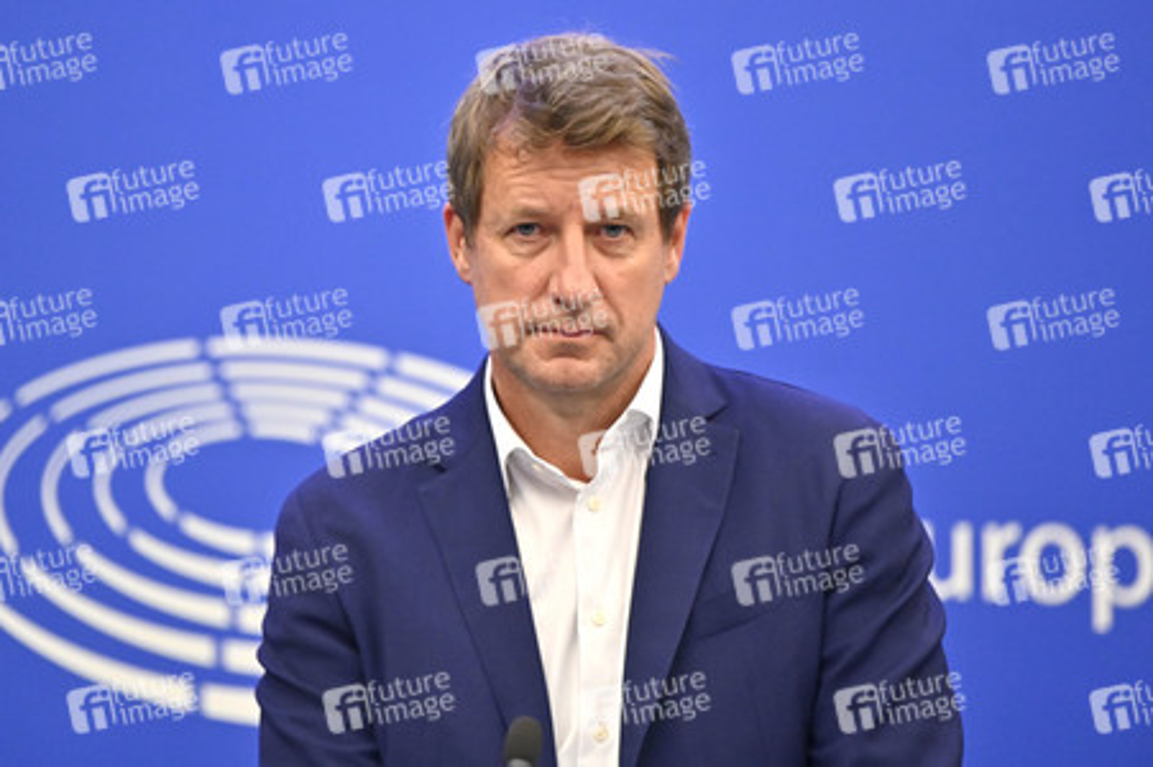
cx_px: 576
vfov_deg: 7.8
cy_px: 384
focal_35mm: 175
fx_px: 5601
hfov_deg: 11.8
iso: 5000
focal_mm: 175
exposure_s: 1/800
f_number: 2.8
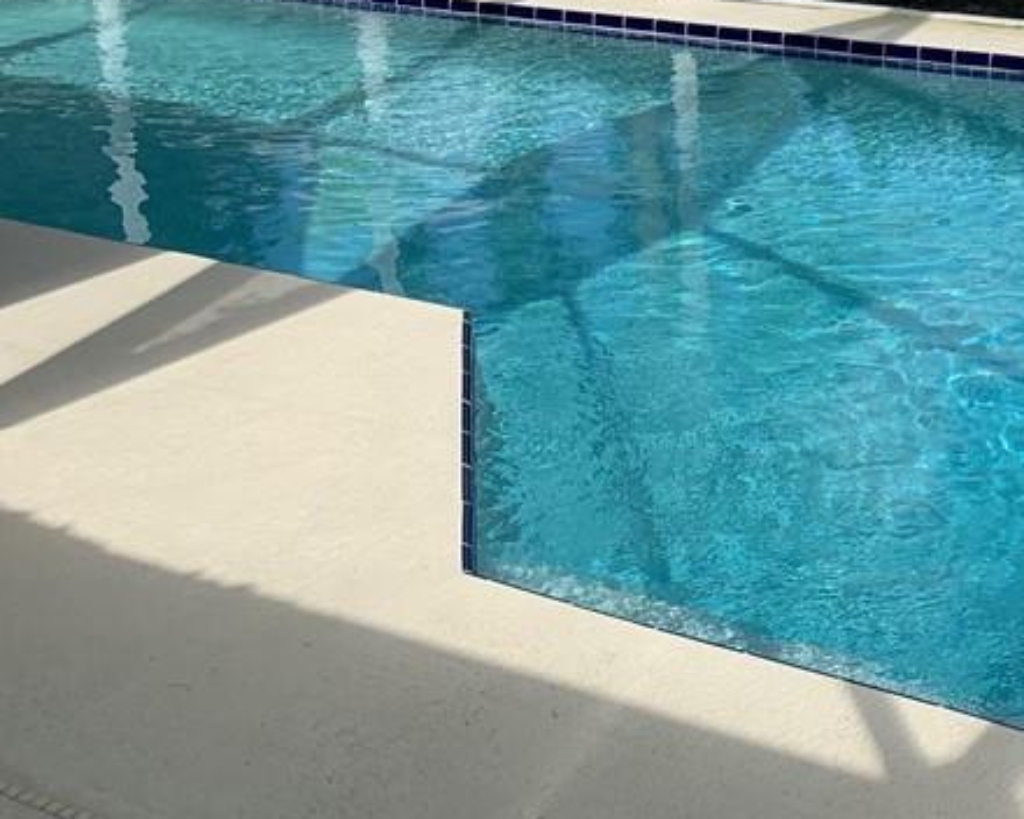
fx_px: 1788
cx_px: 1117
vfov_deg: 25.0
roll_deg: -0.7
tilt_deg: -11.6
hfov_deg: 29.0
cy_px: 77
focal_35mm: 59
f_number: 1.8
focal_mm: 4.25
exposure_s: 1/1585
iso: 25
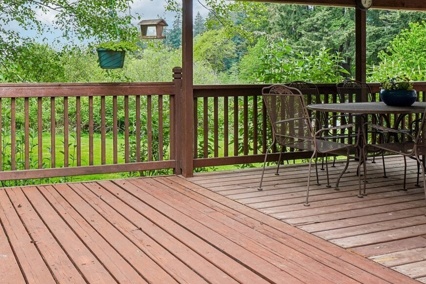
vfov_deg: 33.2
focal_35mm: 39
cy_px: 55
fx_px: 461
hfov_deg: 47.8
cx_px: 109
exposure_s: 1/100
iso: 400
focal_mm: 20
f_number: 8
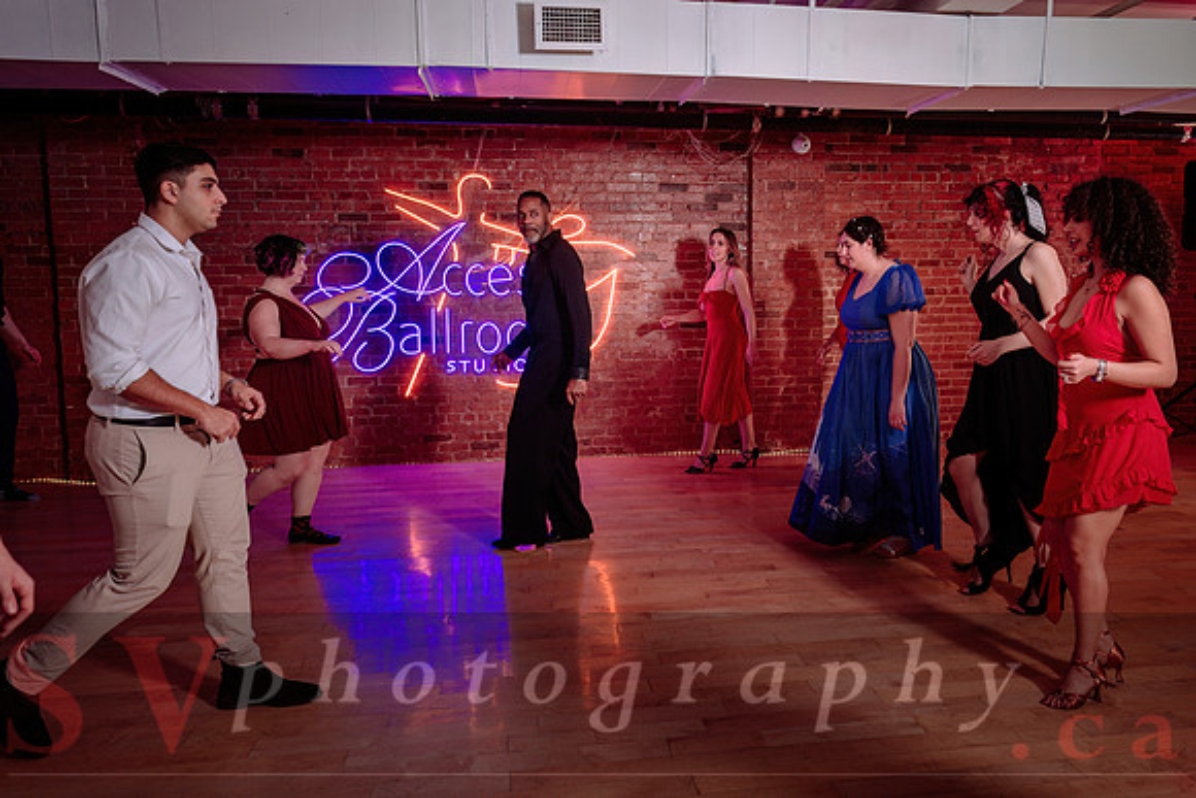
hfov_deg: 67.1
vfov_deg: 47.8
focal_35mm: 27
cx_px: 666
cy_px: 358
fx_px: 899
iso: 640
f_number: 3.2
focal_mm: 24
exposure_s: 1/100
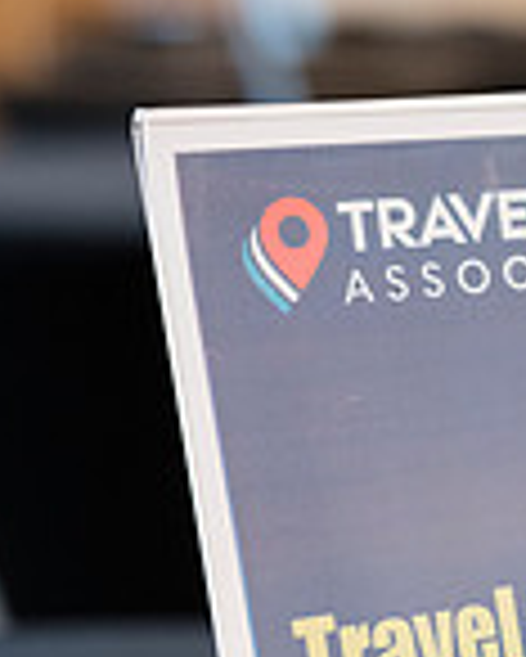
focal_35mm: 133
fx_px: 2585
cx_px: 472
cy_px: 580
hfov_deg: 11.5
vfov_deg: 14.3
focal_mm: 46
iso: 1100
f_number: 3.2
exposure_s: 1/200
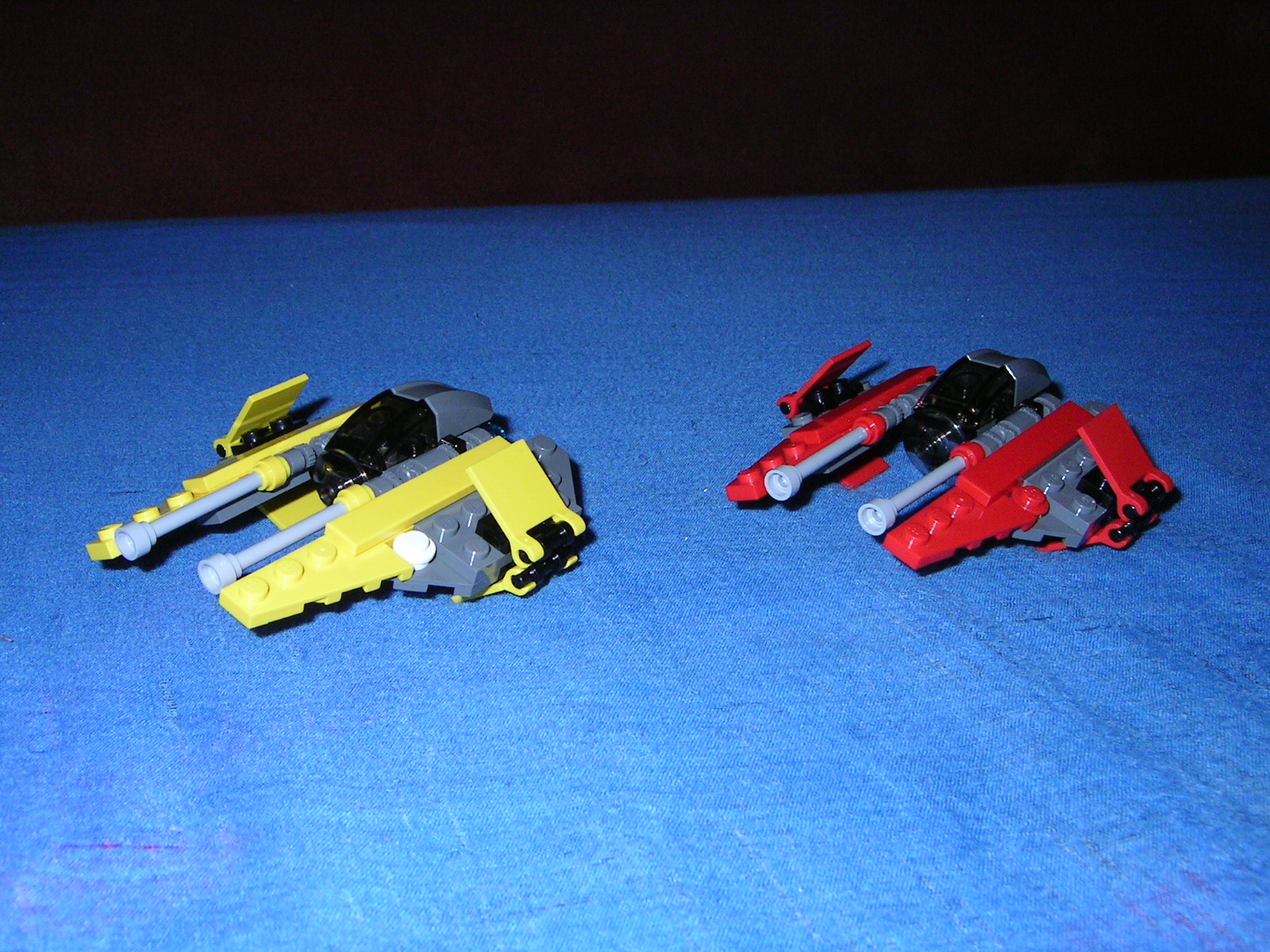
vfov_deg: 36.8
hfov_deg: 47.9
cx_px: 635
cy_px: 476
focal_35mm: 39
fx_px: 1431
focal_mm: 6.1
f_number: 5.3
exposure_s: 1/32.7
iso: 100
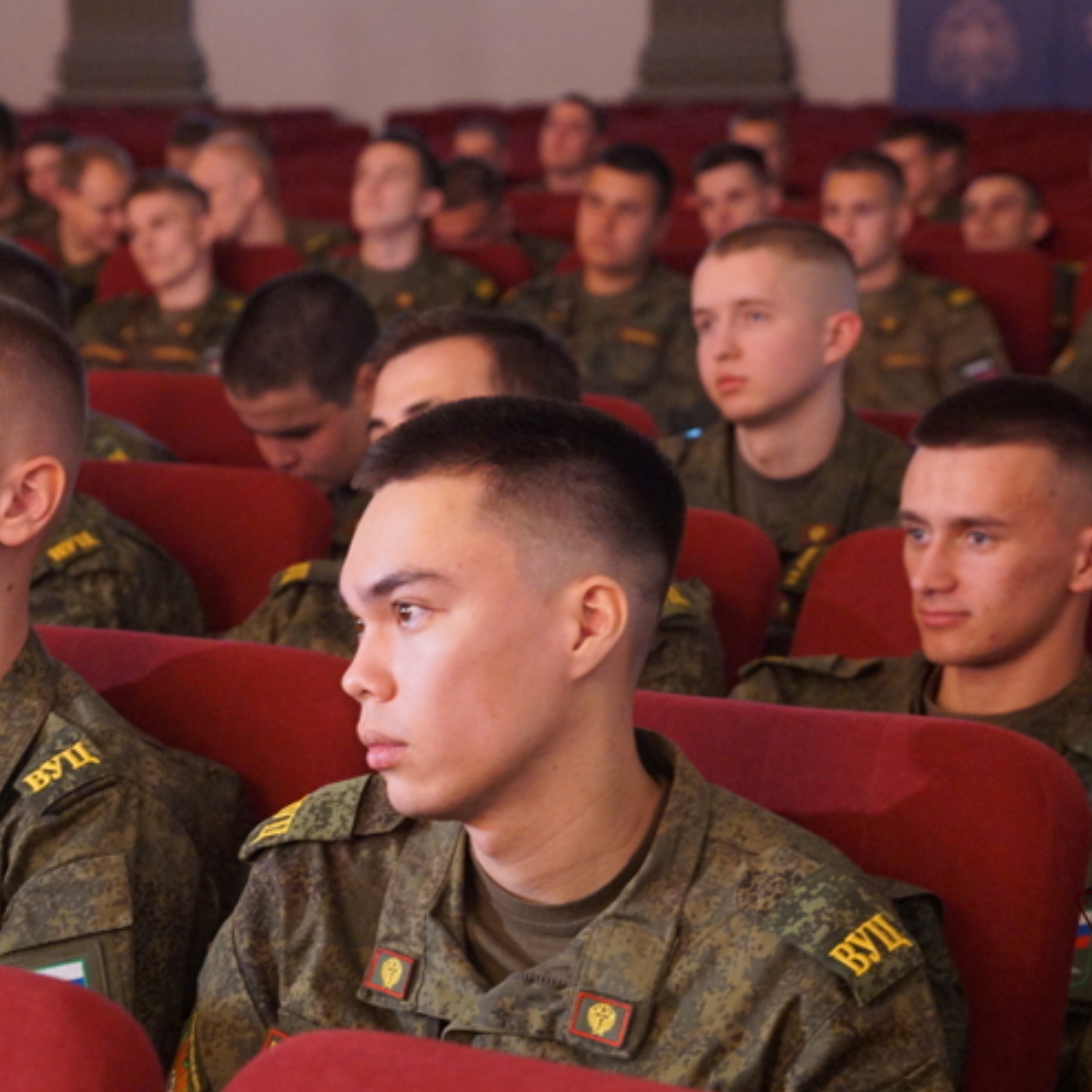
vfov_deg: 17.9
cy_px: 542
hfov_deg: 17.9
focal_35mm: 97
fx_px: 3462
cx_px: 438
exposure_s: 1/3
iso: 3200
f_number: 5
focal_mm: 50
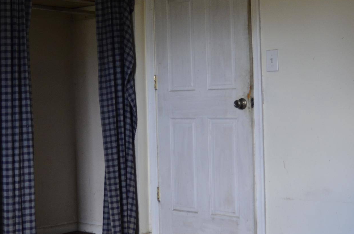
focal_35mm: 69
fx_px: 677
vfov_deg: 19.6
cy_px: 89
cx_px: 138
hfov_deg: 29.2
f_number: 4
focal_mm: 28
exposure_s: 1/60
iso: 800
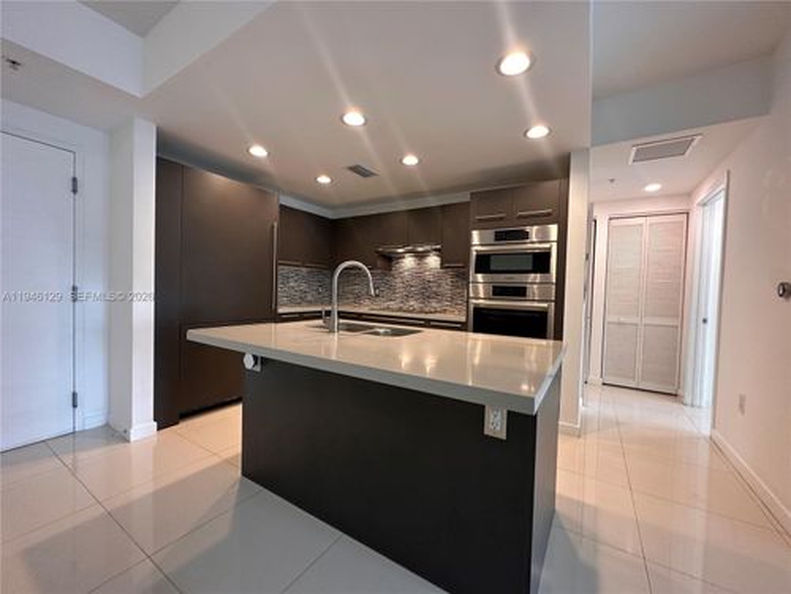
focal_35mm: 14
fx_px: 320
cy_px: 297
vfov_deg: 85.7
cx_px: 396
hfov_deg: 102.1
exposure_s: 1/60
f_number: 2.2
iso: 200
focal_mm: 2.22
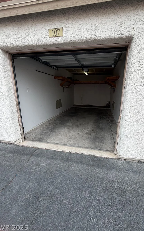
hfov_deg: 74.3
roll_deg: +0.4
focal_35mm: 15
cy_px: 116
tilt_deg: -14.6
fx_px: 94
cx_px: 83
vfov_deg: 101.5
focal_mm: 2.22
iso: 50
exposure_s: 1/502
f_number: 2.2
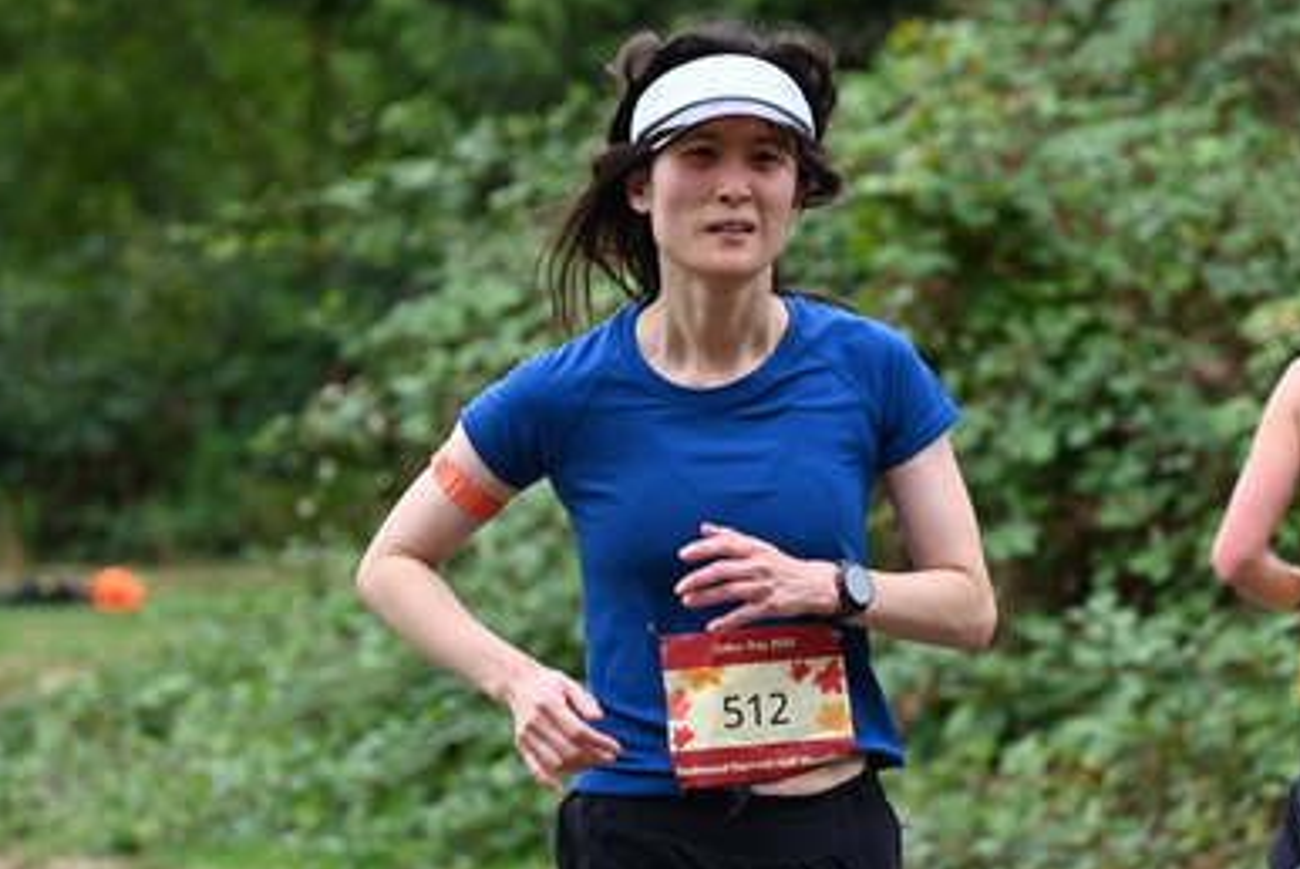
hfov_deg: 7.2
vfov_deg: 4.8
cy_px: 477
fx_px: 10299
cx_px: 680
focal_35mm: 285
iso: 400
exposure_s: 1/320
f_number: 6.3
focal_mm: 200
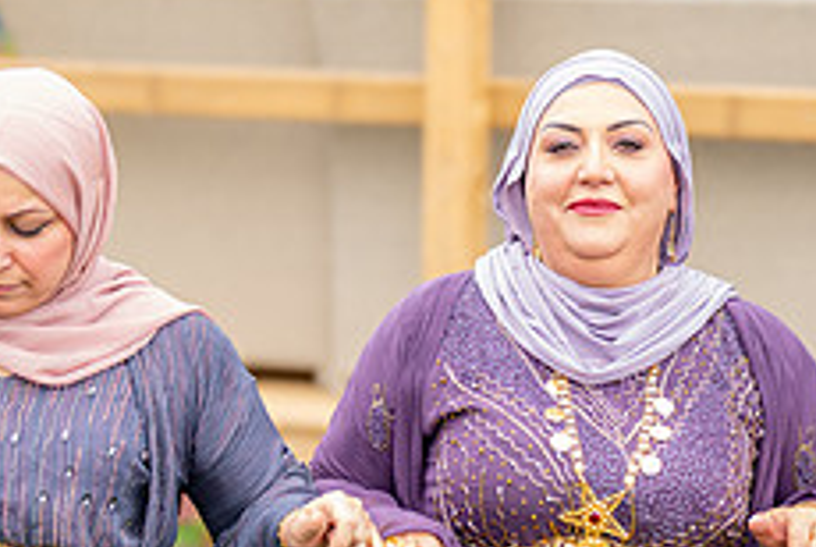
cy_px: 446
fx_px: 2860
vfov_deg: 10.9
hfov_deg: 16.0
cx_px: 756
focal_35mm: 126
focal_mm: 50
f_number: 1.4
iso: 80
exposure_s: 1/500
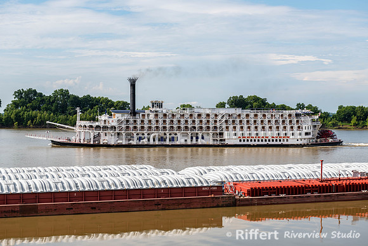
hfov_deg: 28.5
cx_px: 184
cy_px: 123
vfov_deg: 19.2
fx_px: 726
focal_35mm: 71
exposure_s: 1/160
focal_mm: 70
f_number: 8
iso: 64
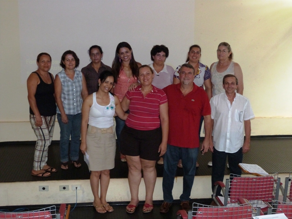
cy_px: 110
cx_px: 146
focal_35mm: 50
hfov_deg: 38.2
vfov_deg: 29.1
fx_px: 422
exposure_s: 1/60
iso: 400
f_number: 3.2
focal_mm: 9
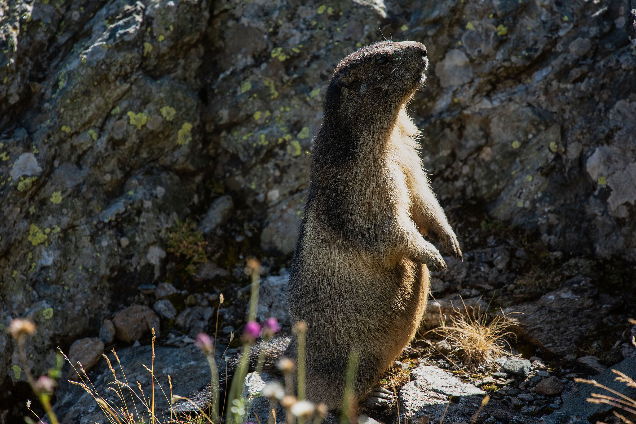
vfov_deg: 3.3
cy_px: 212
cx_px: 318
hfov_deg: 4.9
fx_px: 7422
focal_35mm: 420
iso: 800
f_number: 5.6
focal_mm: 420
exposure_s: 1/1000
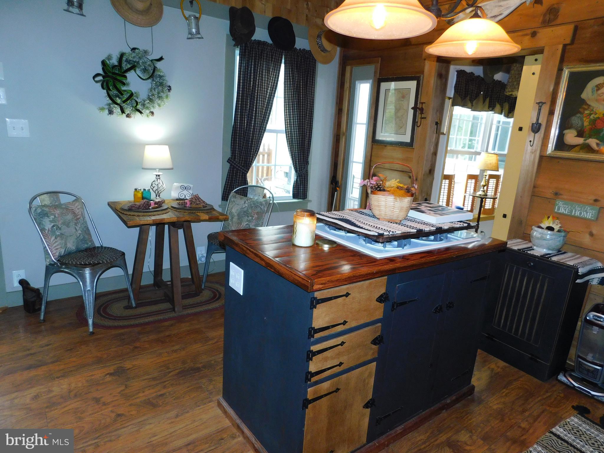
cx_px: 302
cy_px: 226
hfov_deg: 73.9
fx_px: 401
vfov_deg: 58.9
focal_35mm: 23
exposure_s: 1/30
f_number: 3
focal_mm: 4
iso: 200
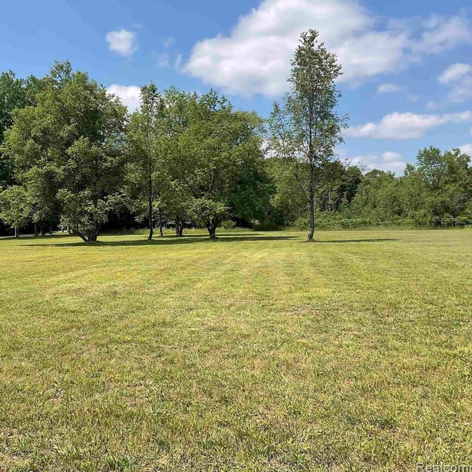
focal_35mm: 35
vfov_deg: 47.2
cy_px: 236
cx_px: 157
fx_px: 540
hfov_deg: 46.5
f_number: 1.8
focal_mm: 3
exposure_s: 1/1730
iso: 16
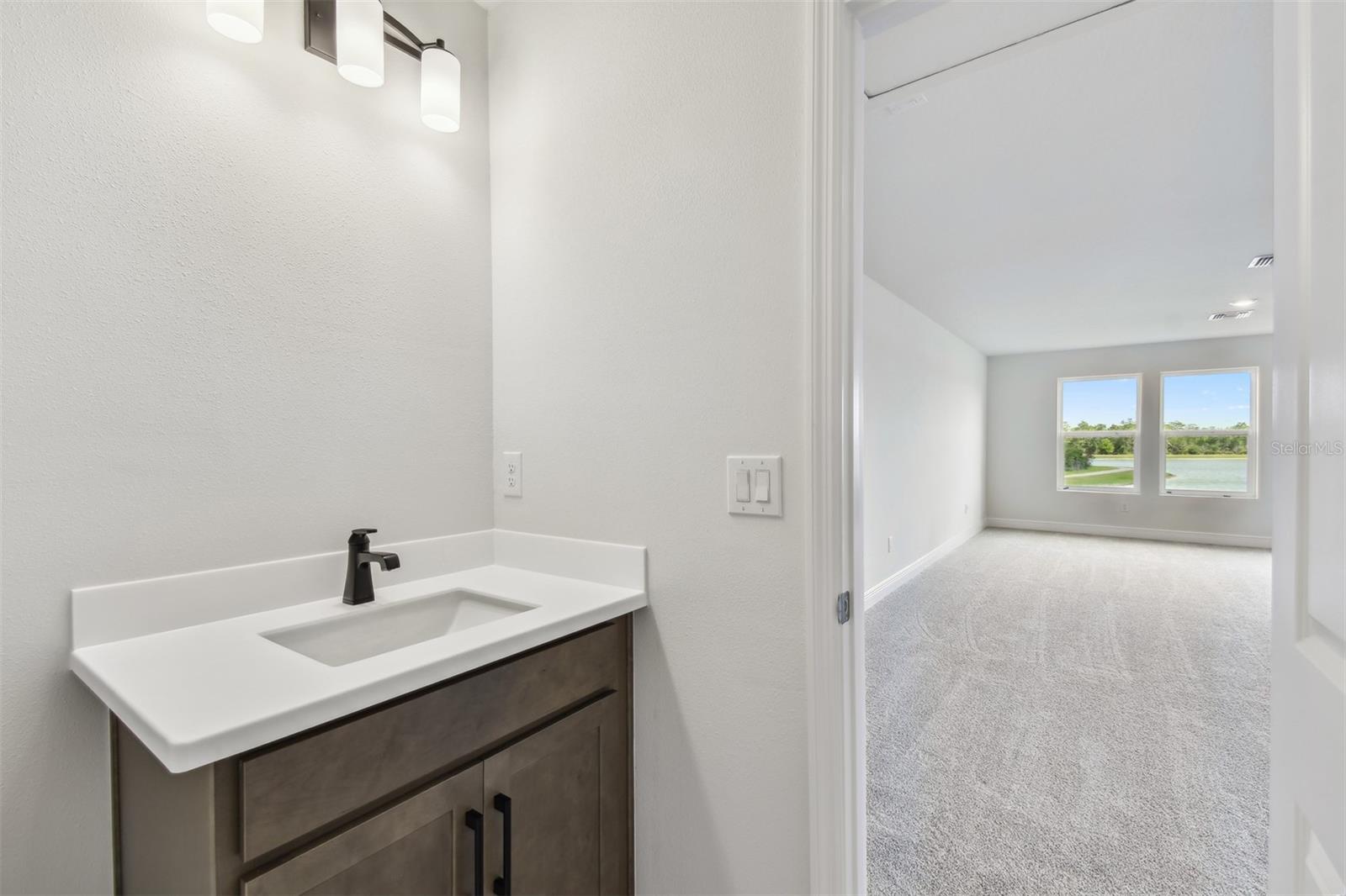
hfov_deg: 100.4
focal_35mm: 15
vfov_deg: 77.3
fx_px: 561
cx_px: 673
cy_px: 448
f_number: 7.1
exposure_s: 1/10
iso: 100
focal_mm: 10
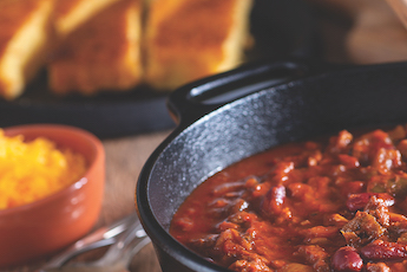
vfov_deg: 12.1
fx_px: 1277
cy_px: 214
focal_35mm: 113
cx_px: 327
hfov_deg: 17.9
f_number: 6.3
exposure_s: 1/160
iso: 400
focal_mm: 60
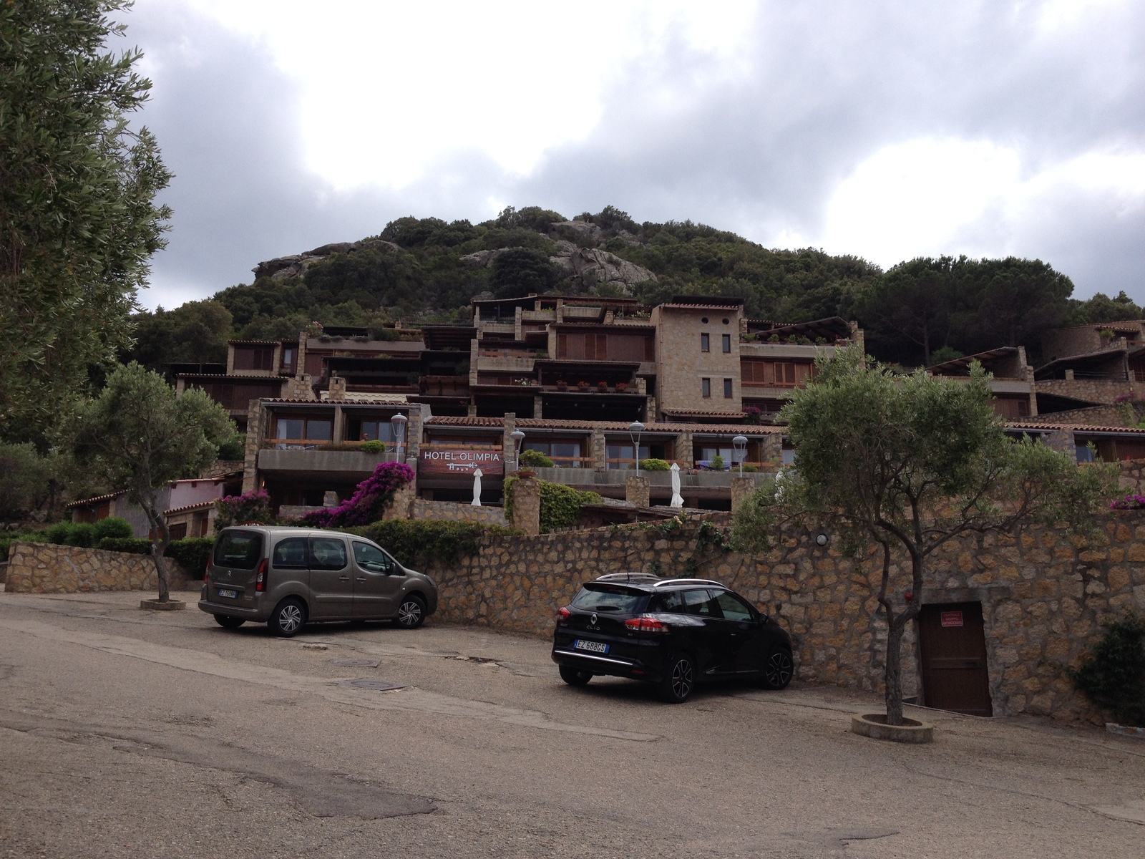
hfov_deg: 52.6
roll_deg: +0.1
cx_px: 572
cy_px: 430
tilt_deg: +12.9
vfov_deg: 40.7
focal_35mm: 35
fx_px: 1158
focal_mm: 4.28
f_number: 2.4
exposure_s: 1/1783
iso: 50
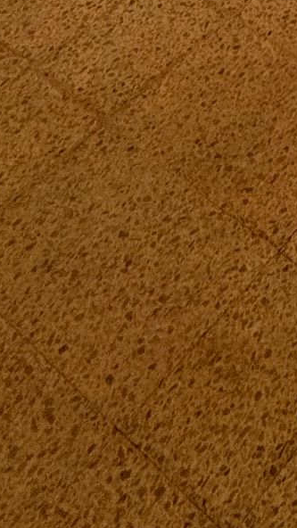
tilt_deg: -18.6
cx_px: 787
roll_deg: +1.2
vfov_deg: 18.8
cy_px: -541
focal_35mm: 66
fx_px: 924
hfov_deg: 12.5
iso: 50
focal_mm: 2.22
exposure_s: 1/99
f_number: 2.2
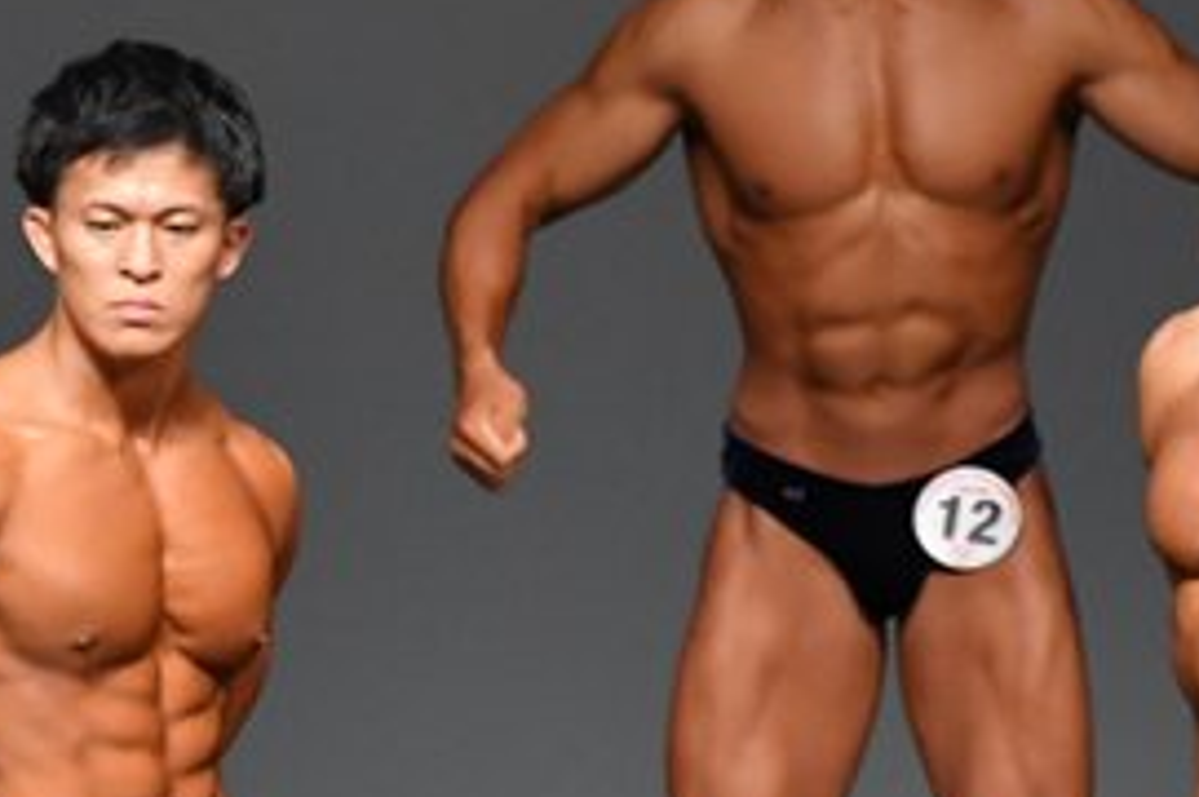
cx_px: 449
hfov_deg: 2.1
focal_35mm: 987
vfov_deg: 1.4
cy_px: 943
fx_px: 32833
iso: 2800
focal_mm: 230
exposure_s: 1/400
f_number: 5.6
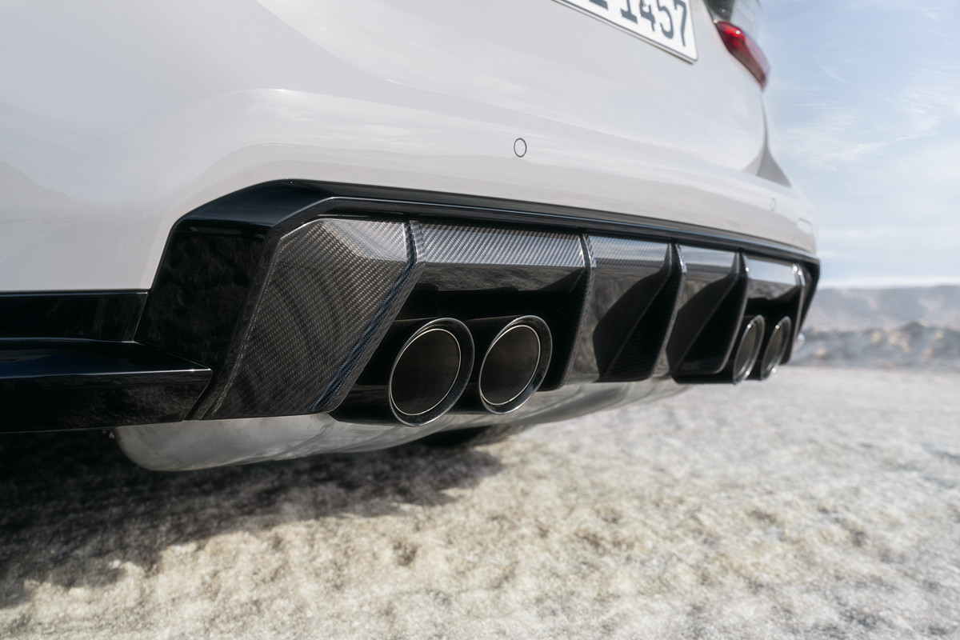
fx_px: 933
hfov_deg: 54.4
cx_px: 480
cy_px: 320
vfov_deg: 37.9
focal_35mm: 35
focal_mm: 35
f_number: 5
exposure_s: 1/320
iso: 250
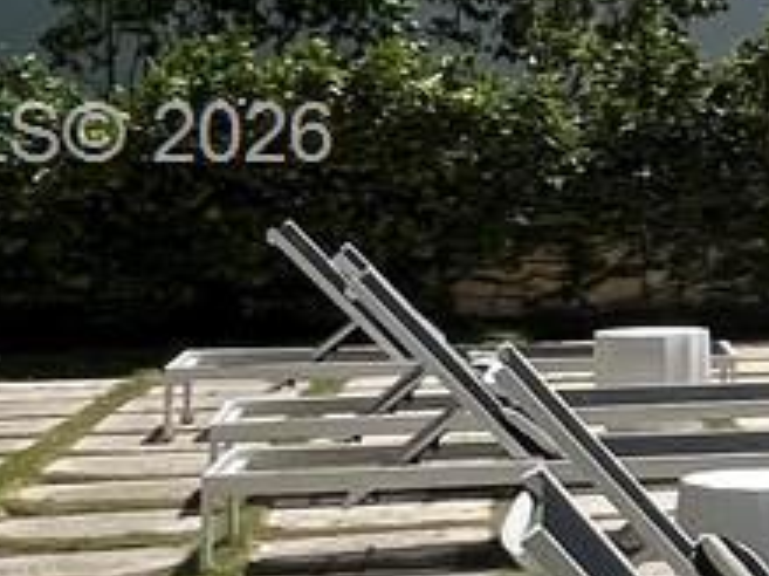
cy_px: 140
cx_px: 2051
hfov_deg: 12.9
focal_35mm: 95
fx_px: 2109
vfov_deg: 15.5
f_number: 1.8
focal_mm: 1.57
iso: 32
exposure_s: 1/2538
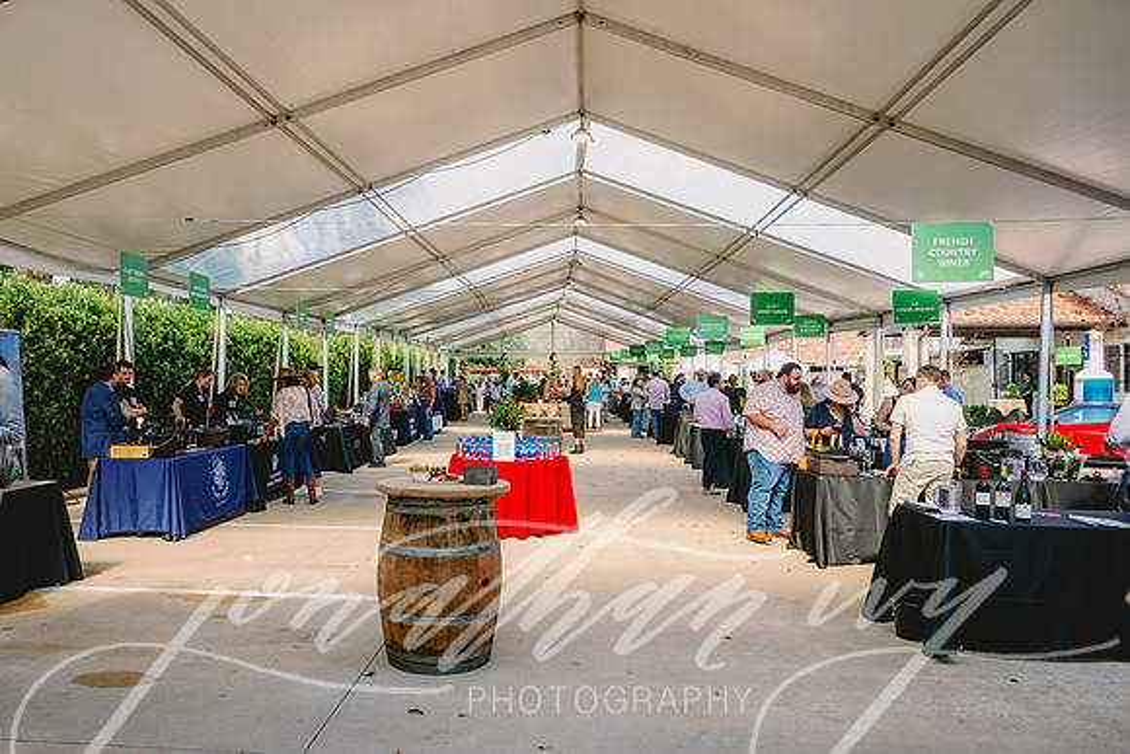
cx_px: 515
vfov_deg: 48.5
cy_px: 377
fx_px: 838
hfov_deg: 67.9
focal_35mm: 27
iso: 400
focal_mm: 24.5
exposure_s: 1/250
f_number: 7.1
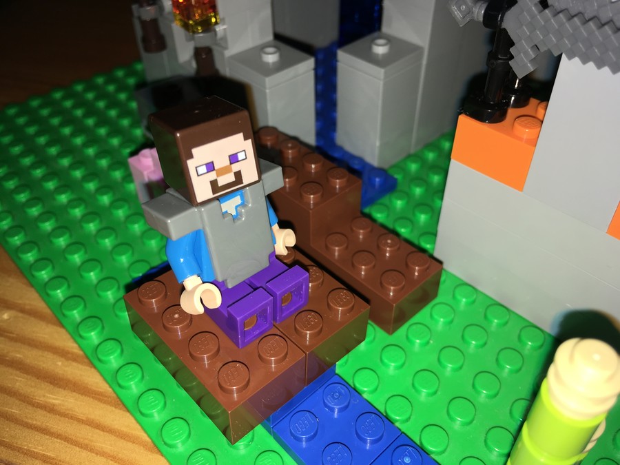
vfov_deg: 48.2
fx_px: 519
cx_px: 310
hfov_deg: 61.7
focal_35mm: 29
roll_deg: +1.1
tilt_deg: -42.0
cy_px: 232
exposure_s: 1/171
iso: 25
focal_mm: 4.15
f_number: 2.2
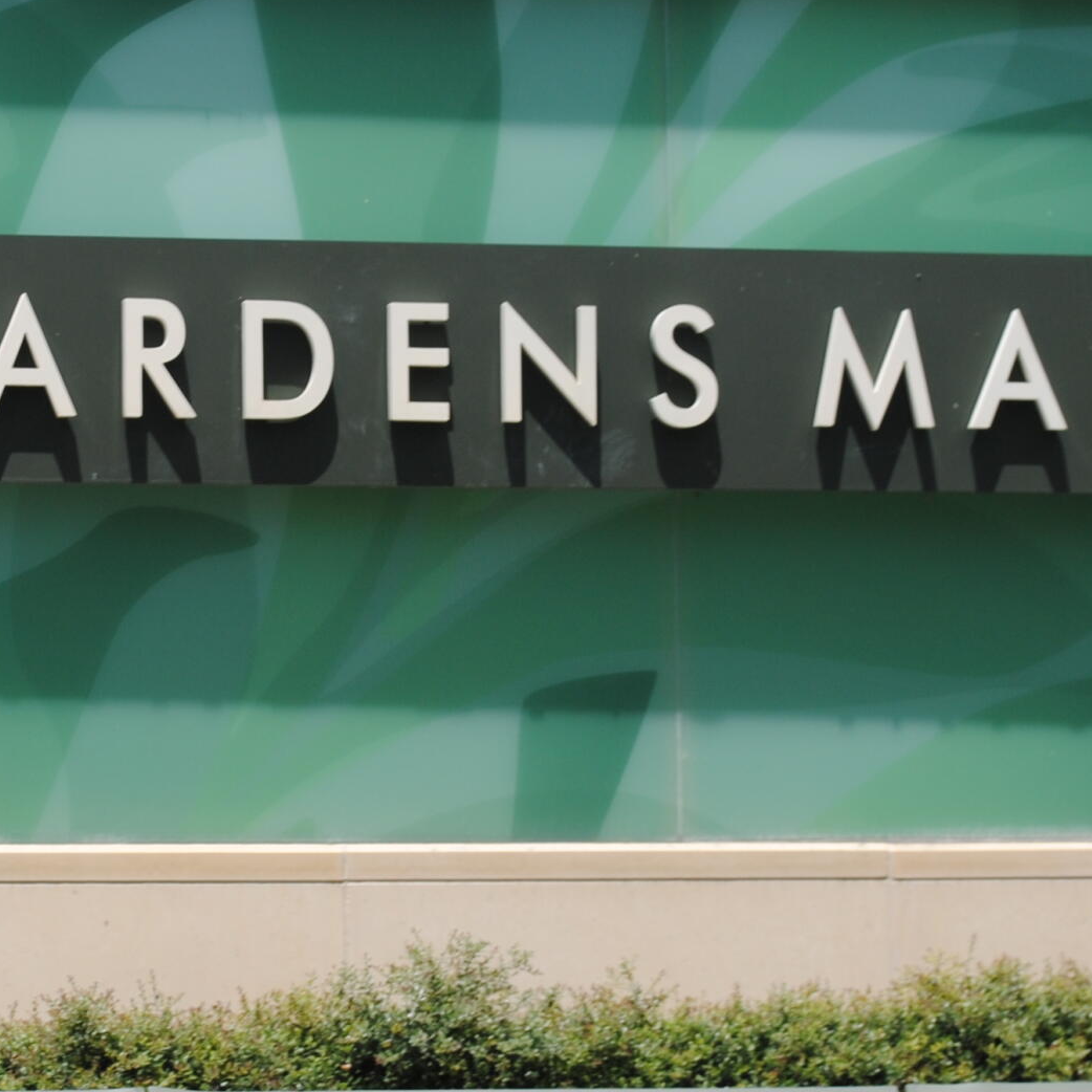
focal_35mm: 169
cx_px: 242
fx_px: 6032
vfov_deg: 10.3
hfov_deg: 10.3
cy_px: 409
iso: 100
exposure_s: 1/250
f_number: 8
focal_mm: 46
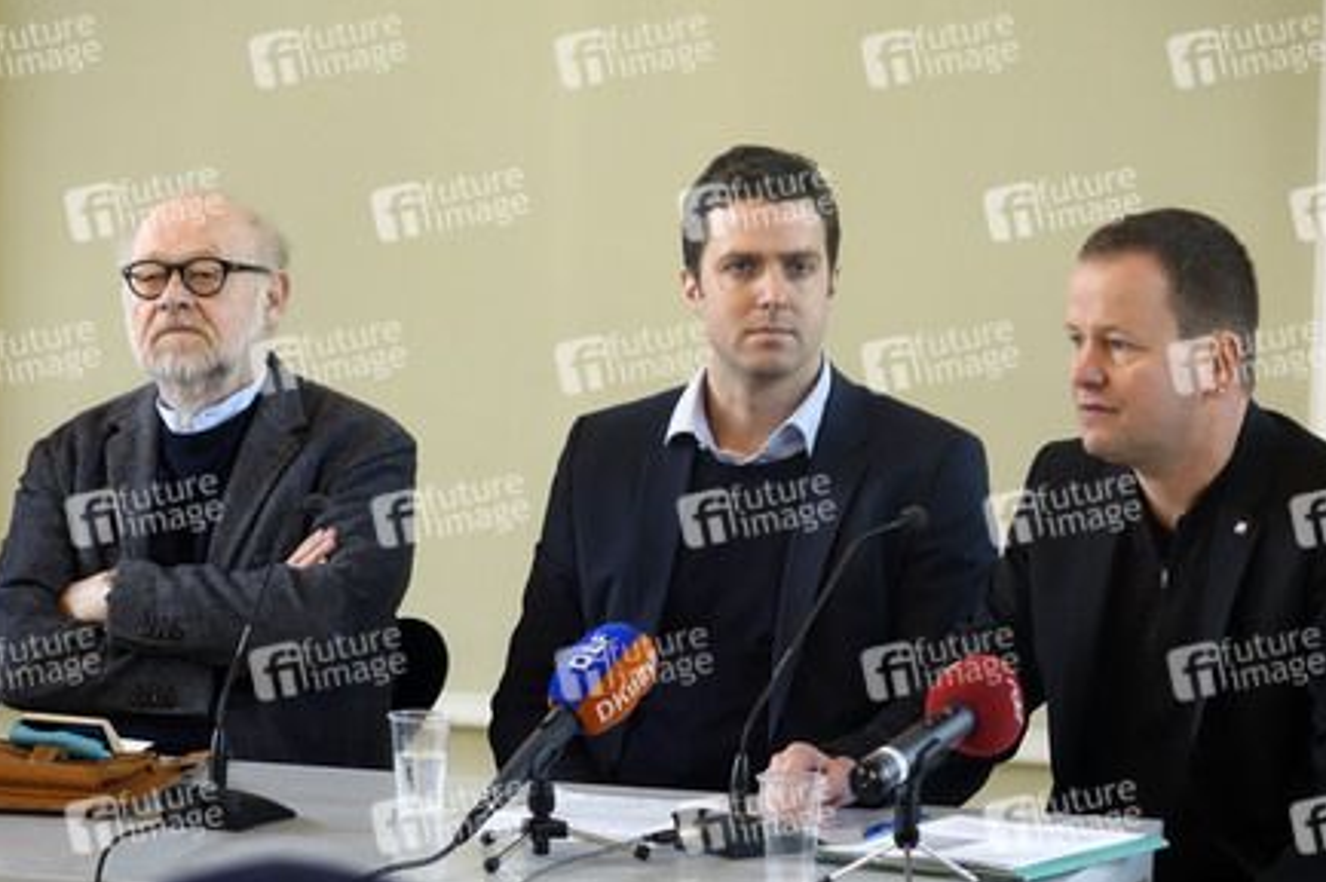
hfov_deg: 12.0
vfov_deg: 8.0
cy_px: 435
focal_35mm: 171
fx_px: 6294
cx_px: 675
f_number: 2.8
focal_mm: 60.04
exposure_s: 1/160
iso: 800
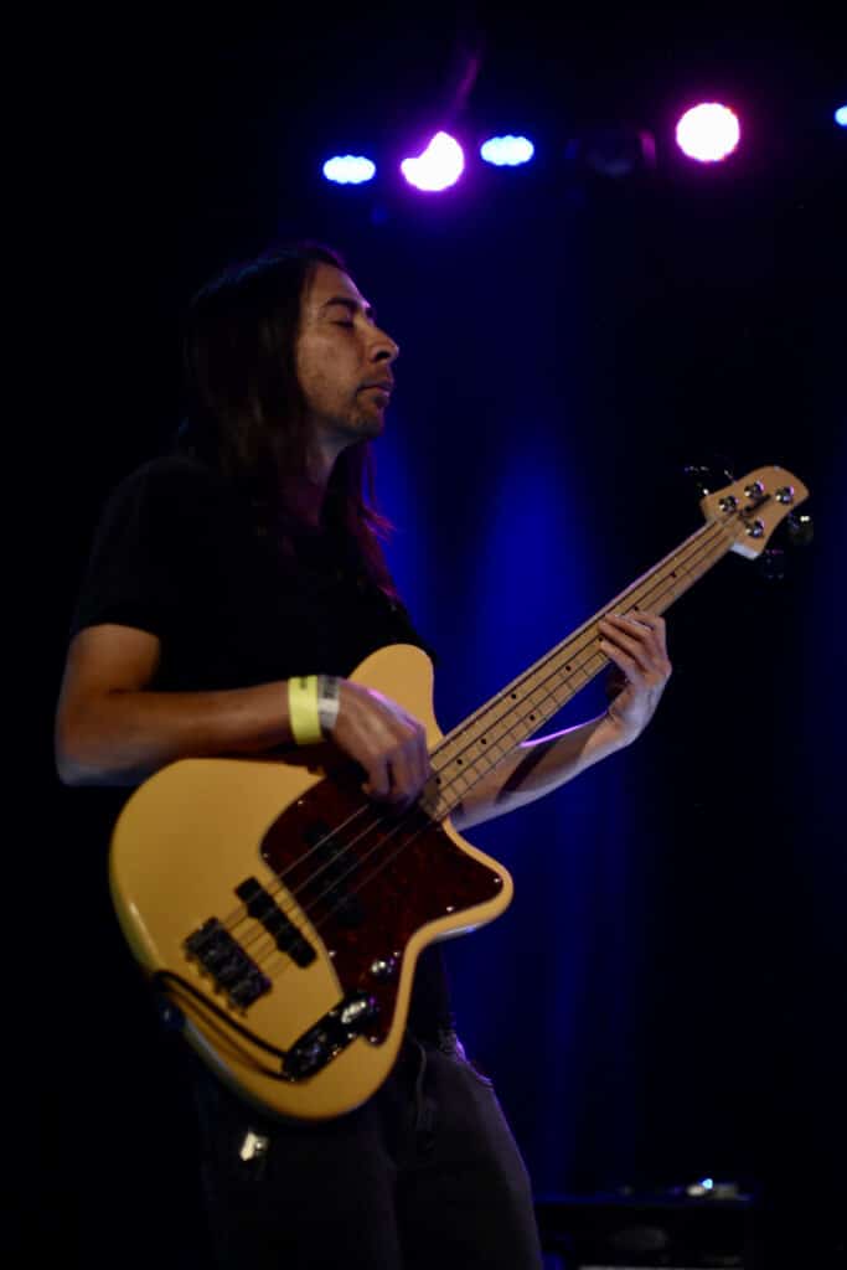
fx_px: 1764
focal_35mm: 50
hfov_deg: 27.0
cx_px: 424
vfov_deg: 39.6
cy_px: 635
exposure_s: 1/125
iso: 2000
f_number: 1.4
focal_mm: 50
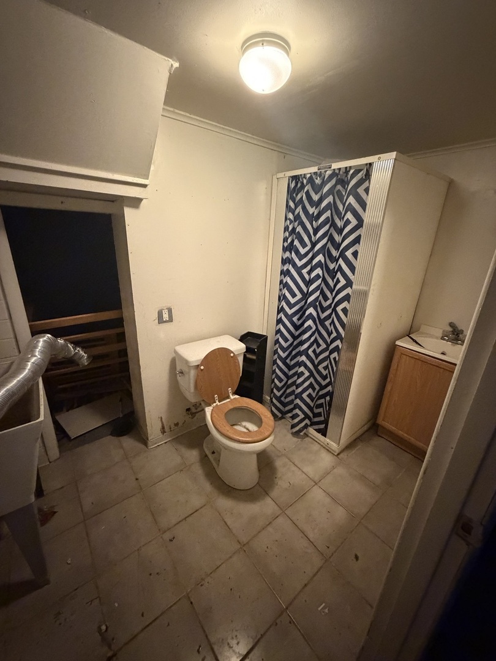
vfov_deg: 102.1
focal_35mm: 14
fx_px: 267
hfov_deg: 85.7
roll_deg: -2.2
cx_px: 248
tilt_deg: -19.0
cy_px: 330
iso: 1000
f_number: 2.2
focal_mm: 2.22
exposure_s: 1/40
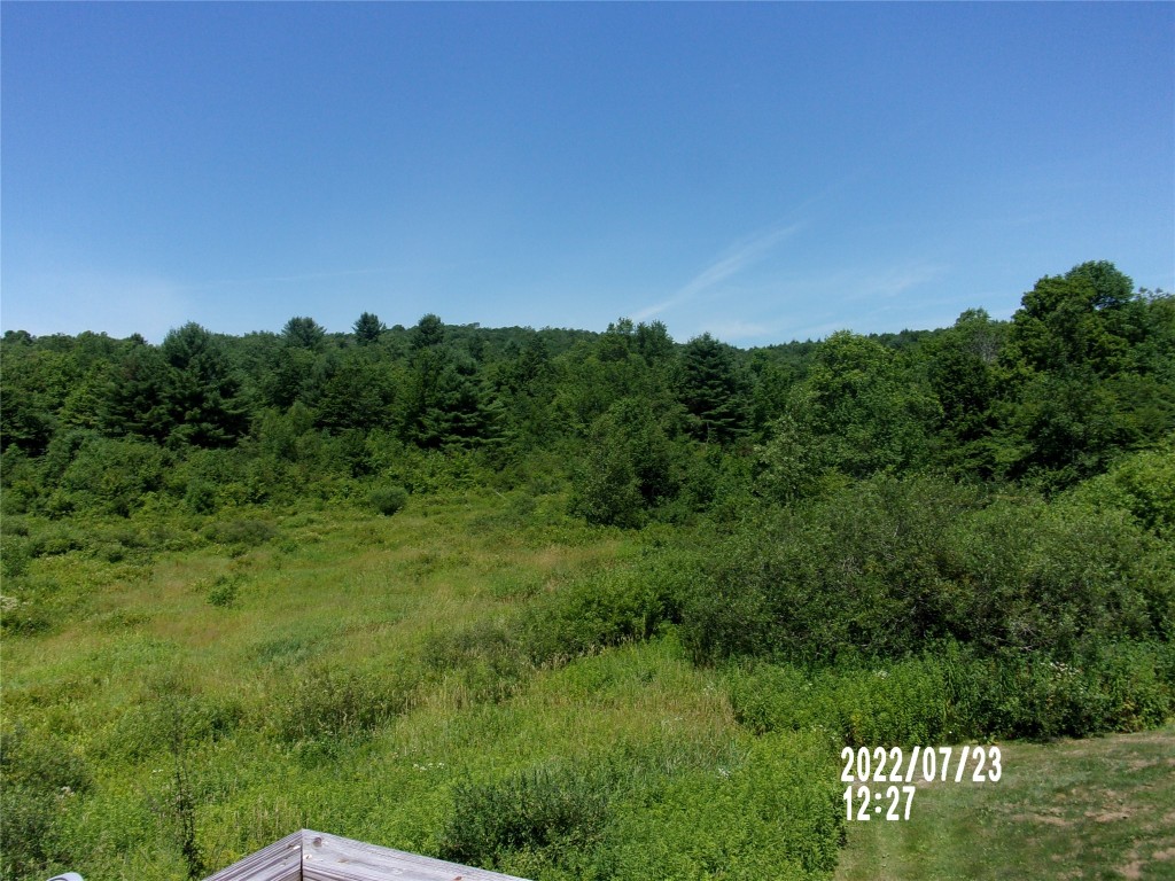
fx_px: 950
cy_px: 440
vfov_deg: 49.7
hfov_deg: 63.4
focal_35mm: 28
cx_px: 588
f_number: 10.8
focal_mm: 5.1
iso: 80
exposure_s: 1/105
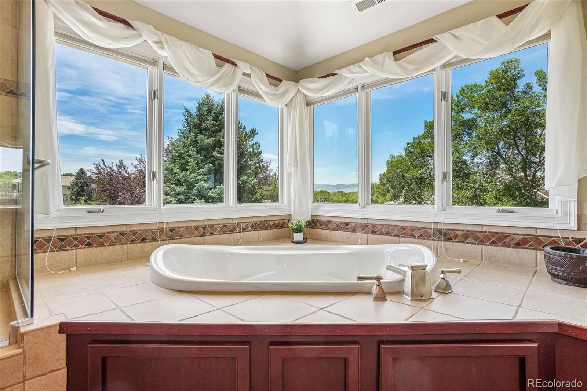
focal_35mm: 18
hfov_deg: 90.0
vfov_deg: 67.4
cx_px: 294
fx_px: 293
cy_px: 196
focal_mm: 12
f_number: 8
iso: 400
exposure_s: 1/200
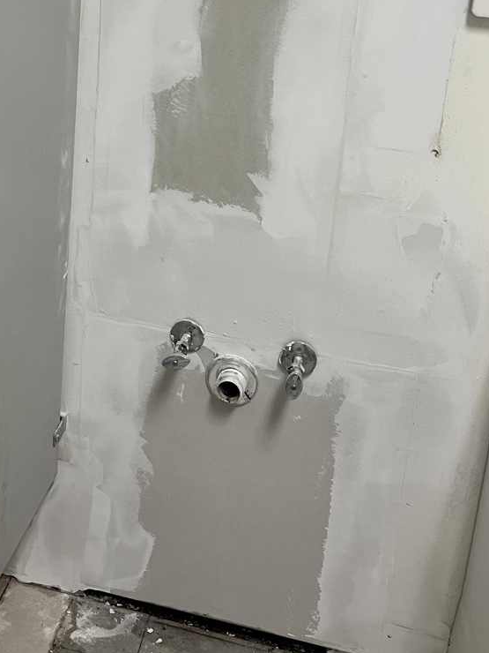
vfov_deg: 39.9
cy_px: 105
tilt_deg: -12.8
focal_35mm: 45
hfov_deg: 31.8
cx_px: 145
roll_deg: -0.6
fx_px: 848
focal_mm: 5.7
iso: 125
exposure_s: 1/60
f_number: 1.5
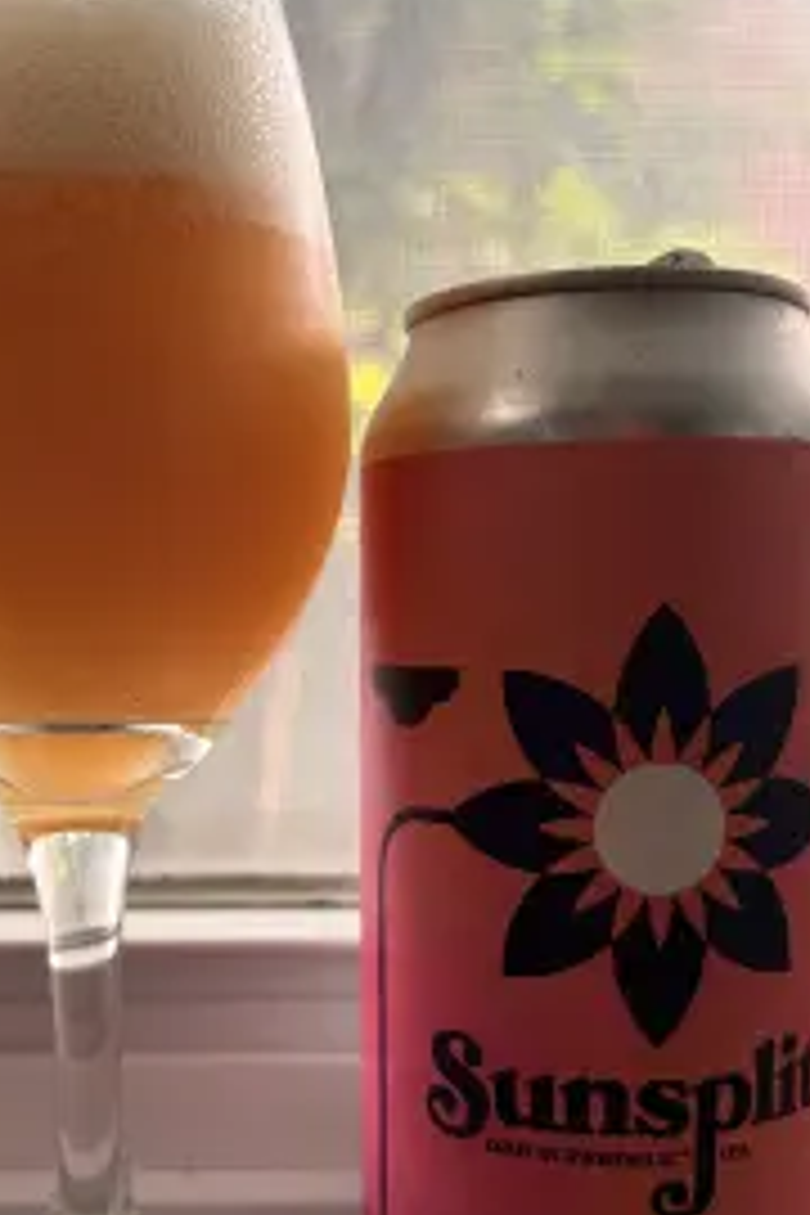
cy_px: 742
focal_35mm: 40
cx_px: 261
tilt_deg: -7.2
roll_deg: +1.0
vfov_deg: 48.1
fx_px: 1350
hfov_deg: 33.1
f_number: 1.6
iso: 125
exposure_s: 1/79
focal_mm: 5.96
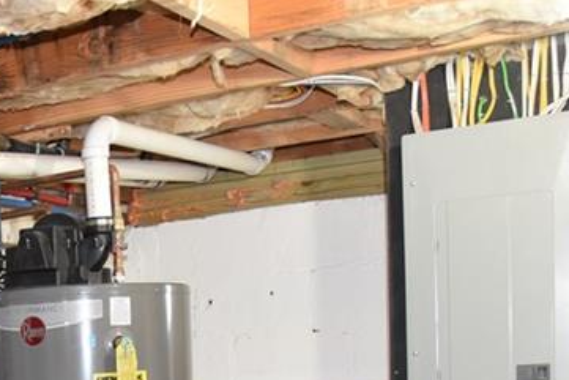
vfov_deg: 18.7
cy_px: 486
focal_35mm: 68
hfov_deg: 27.3
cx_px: -49
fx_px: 1075
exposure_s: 1/60
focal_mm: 24
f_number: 4
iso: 2200
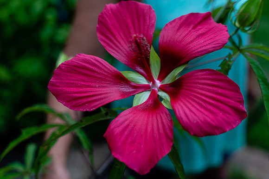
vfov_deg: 27.5
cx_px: 134
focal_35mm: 49
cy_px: 90
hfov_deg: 40.3
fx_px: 366
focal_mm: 49
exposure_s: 1/250
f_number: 2.8
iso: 200
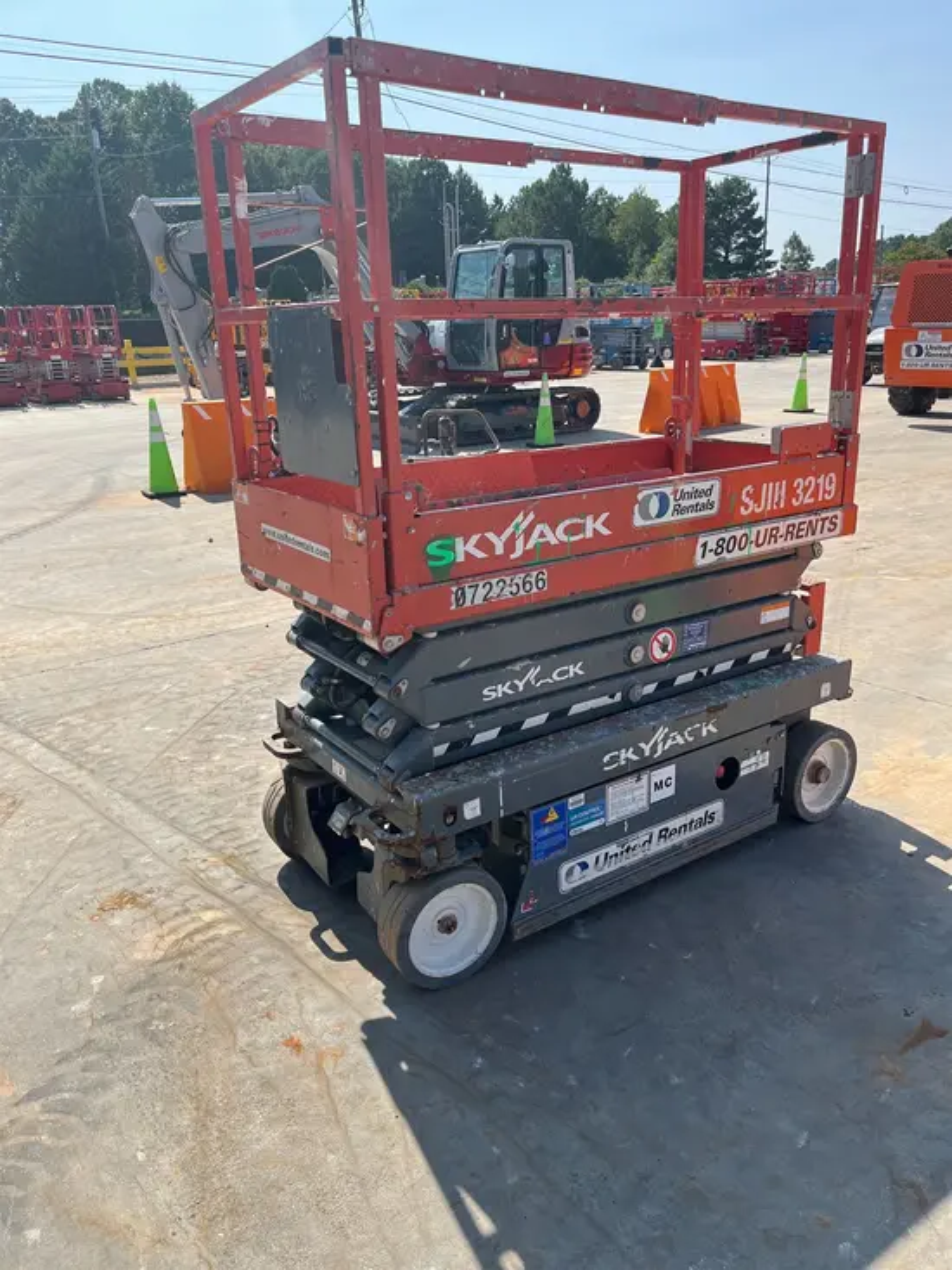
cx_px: 476
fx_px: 953
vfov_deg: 67.3
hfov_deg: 53.1
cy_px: 635
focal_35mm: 26
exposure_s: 1/2571
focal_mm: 5.1
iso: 50
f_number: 1.6
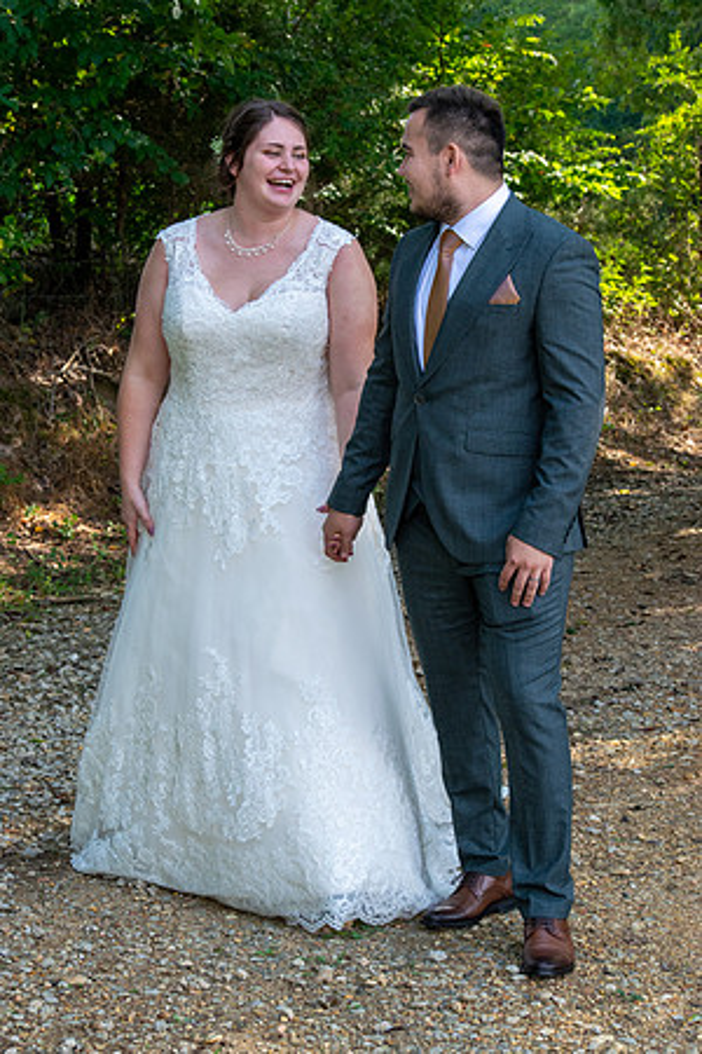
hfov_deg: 16.6
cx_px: 351
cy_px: 527
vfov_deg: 24.6
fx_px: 2413
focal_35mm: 82
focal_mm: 55
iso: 400
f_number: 8
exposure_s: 1/250
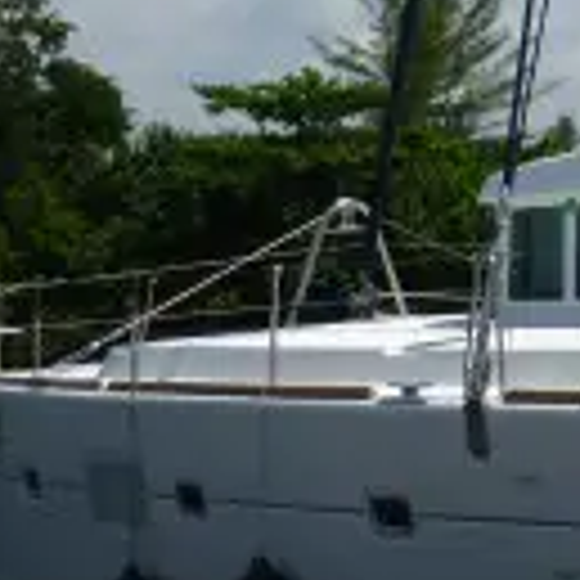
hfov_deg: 14.1
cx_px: 1147
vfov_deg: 15.7
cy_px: -198
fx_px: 1990
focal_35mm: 105
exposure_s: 1/1600
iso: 100
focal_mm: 4.3
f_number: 4
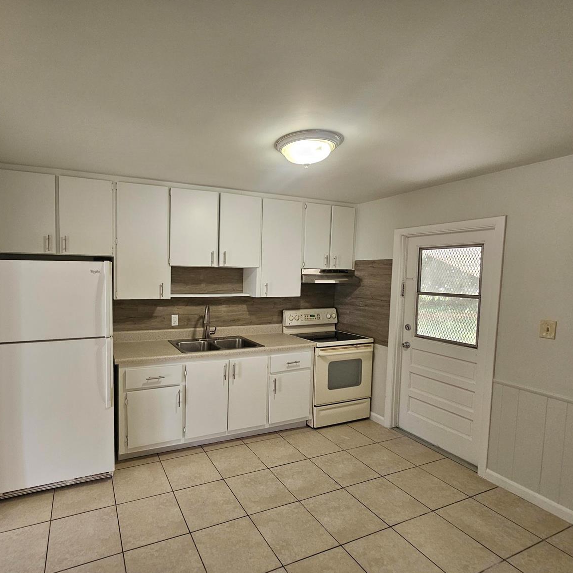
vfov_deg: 87.4
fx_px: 300
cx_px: 204
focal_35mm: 16
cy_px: 296
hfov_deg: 85.2
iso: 200
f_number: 2.2
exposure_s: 1/100
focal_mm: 2.2
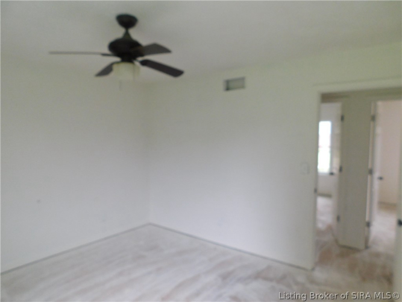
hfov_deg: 73.9
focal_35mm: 23
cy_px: 151
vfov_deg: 58.9
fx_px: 267
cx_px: 201
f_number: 3
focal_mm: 4
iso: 250
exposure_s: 1/30
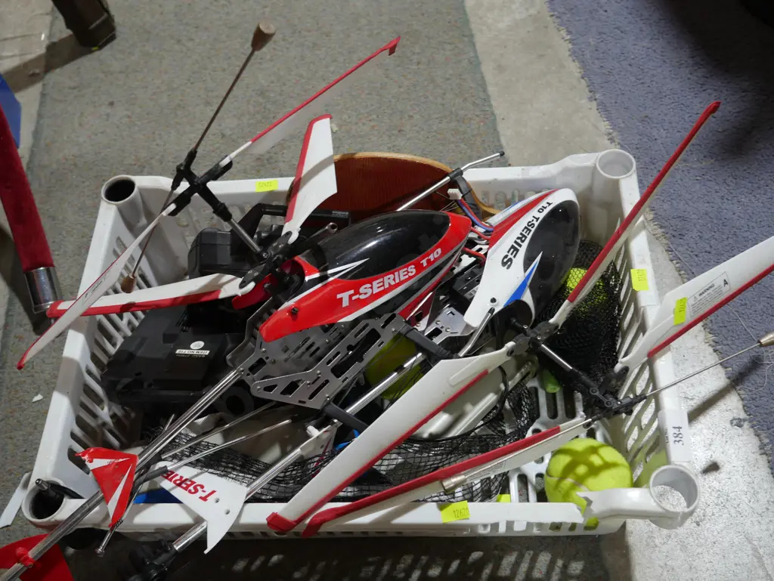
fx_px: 850
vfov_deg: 37.8
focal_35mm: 38
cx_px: 387
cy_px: 290
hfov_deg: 49.0
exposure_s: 1/60
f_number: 4.1
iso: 320
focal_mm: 19
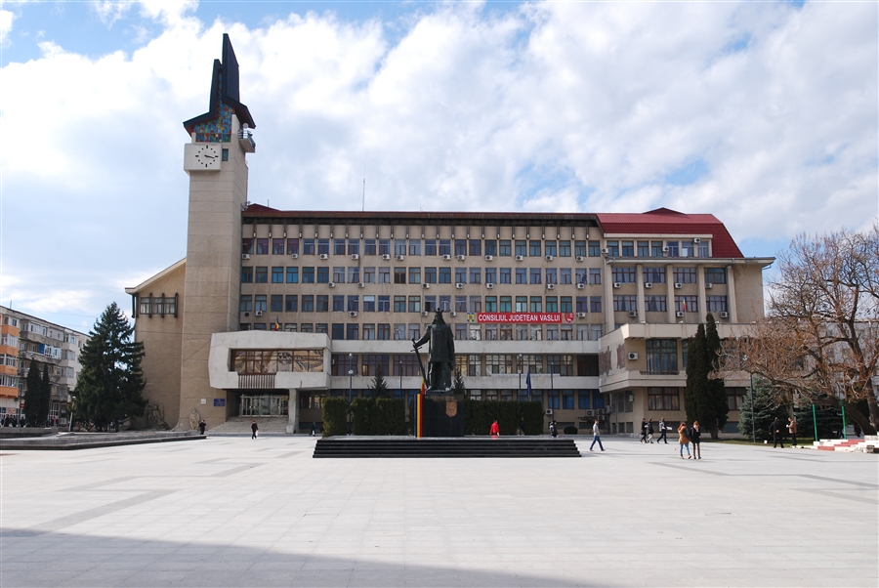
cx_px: 440
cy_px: 294
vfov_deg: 37.0
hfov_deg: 53.1
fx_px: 880
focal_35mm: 36
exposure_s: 1/250
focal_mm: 24
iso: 250
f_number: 11
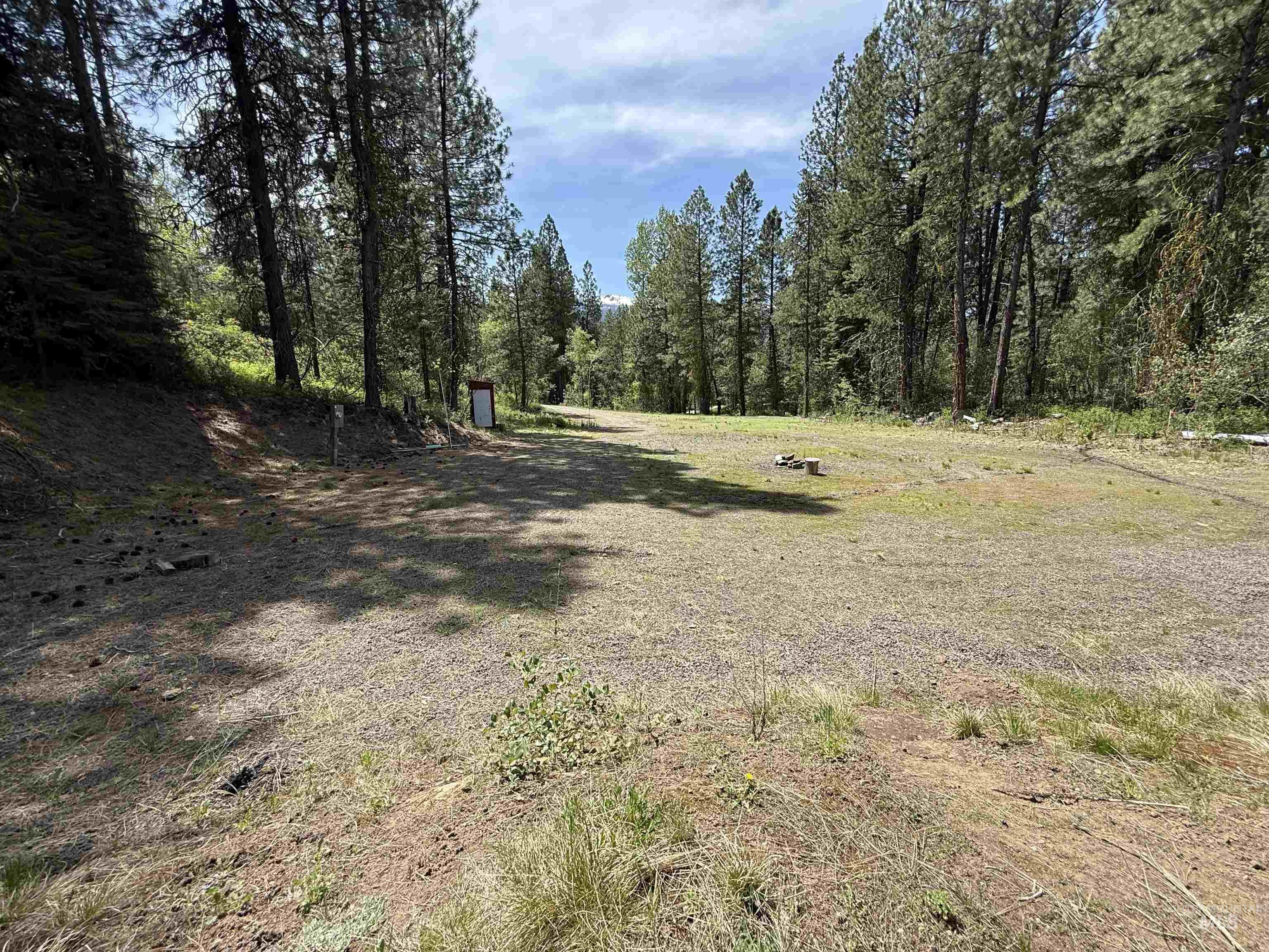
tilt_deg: -11.0
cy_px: 476
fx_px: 513
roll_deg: +0.9
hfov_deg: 102.1
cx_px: 634
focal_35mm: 14
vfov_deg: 85.7
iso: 50
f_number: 2.2
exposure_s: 1/901
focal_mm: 2.22
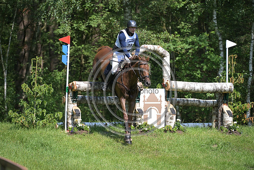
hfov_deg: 7.6
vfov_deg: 5.1
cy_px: 85
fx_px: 1905
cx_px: 127
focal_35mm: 270
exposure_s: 1/1250
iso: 400
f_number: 5
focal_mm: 270
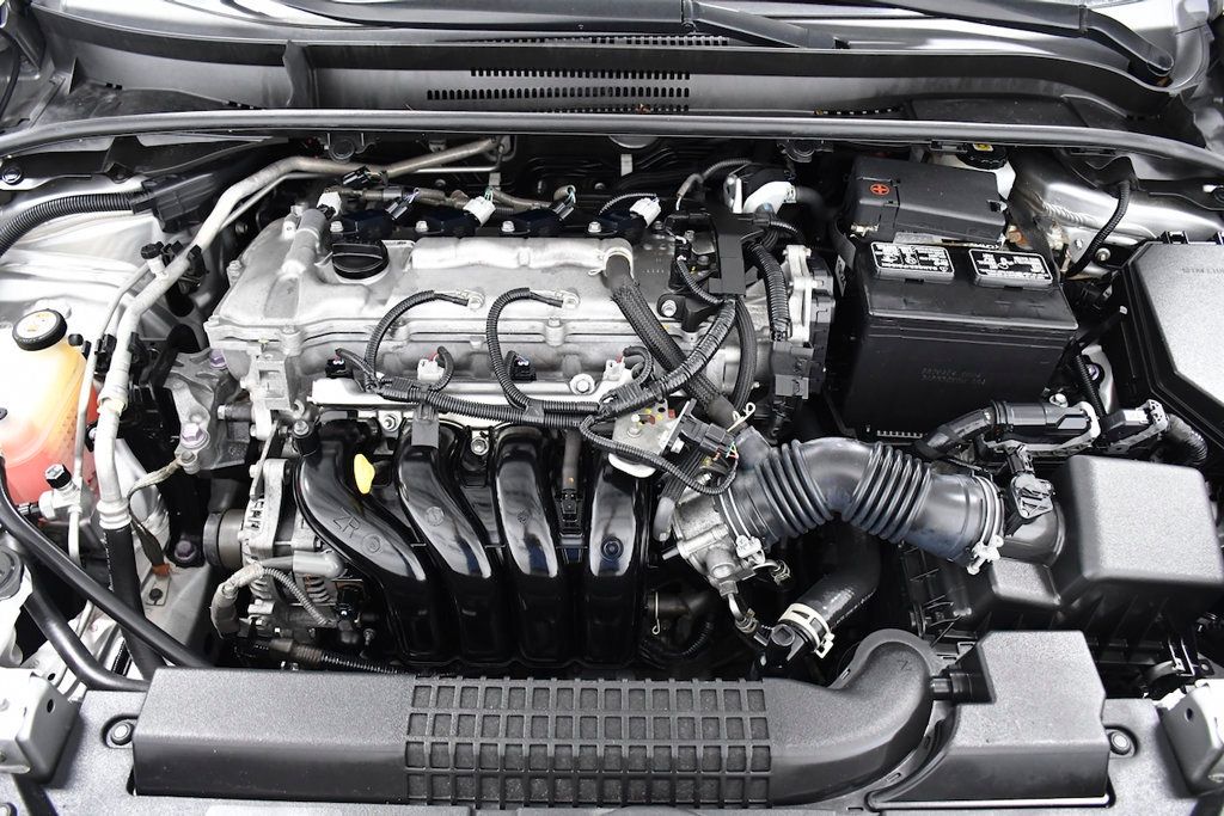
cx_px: 612
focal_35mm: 27
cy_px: 408
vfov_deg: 47.9
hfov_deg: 67.4
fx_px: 918
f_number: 3.5
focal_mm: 18
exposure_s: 1/80
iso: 2500
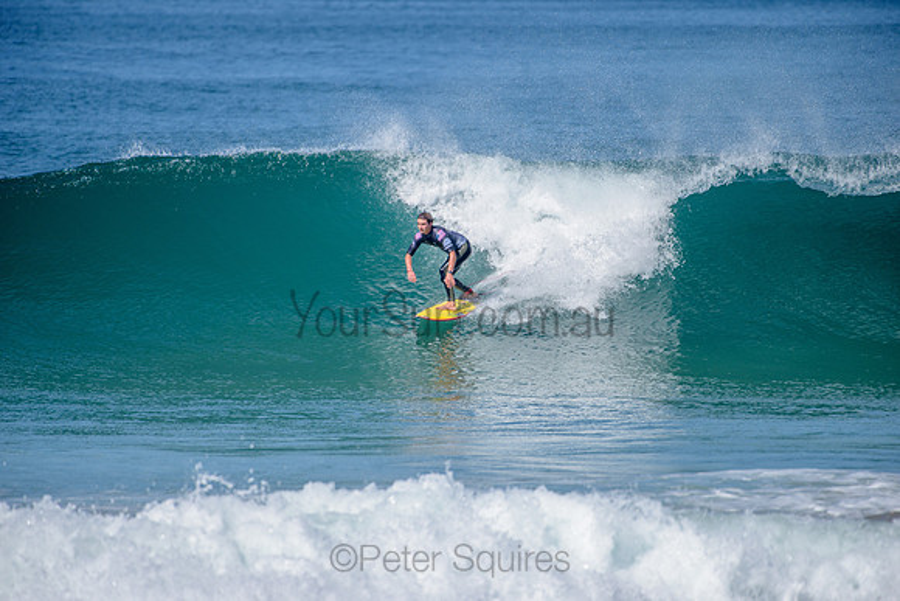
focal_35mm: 500
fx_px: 12502
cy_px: 300
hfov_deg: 4.1
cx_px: 450
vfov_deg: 2.8
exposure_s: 1/2000
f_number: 5.6
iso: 160
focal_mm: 500
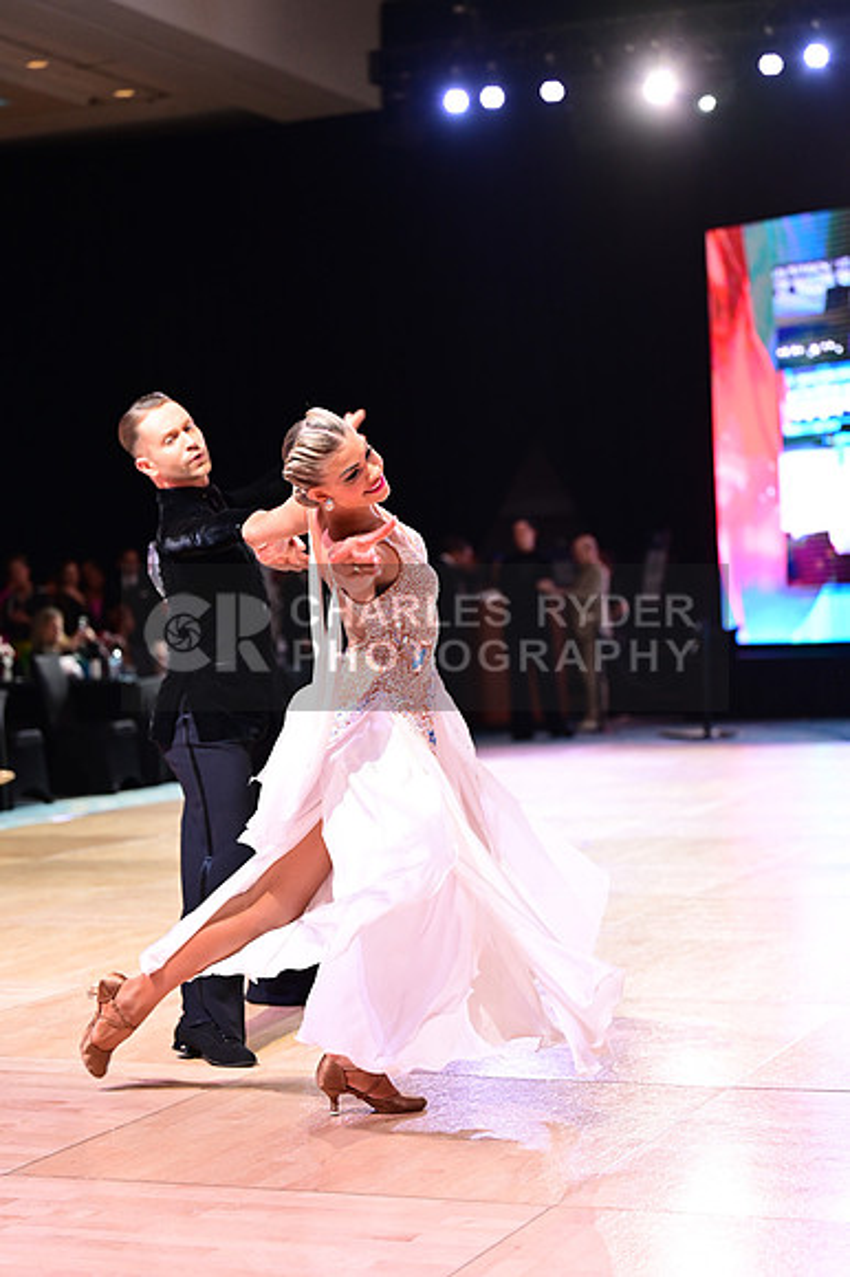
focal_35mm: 70
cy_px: 638
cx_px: 425
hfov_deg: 19.4
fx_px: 2482
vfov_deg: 28.9
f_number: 2.8
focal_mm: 70
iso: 1600
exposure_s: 1/250
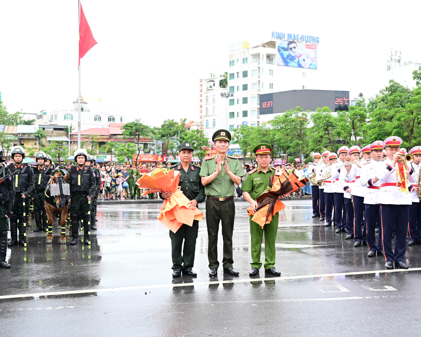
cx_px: 223
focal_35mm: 44
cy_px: 169
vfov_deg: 34.2
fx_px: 548
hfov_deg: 42.0
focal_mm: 39
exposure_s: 1/160
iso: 160
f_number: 4
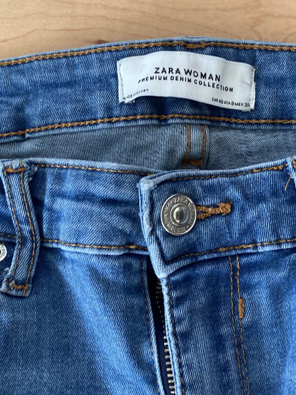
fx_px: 513
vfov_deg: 42.0
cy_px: 176
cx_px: 190
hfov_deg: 32.0
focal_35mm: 45
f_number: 1.8
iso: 320
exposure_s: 1/60
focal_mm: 4.25
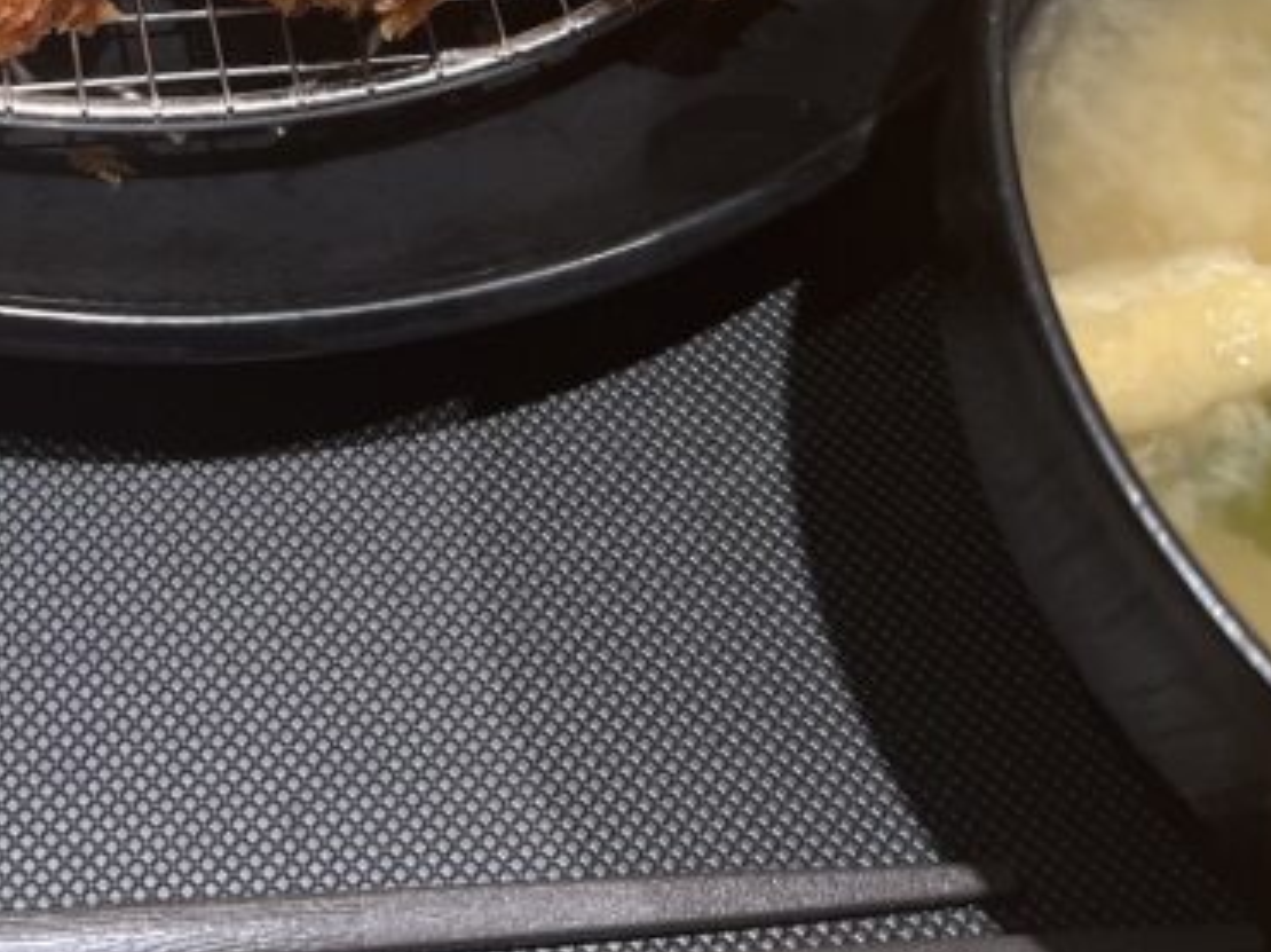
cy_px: -203
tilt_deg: -56.7
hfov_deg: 25.9
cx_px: 48
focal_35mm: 72
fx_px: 2642
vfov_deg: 19.2
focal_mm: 5.7
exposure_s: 1/121
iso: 80
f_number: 1.5
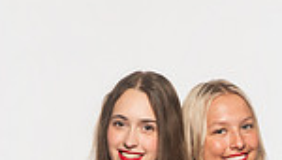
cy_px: 414
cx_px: 158
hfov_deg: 13.2
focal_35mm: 163
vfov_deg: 7.0
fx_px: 1221
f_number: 6.3
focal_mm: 52
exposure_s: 1/200
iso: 500
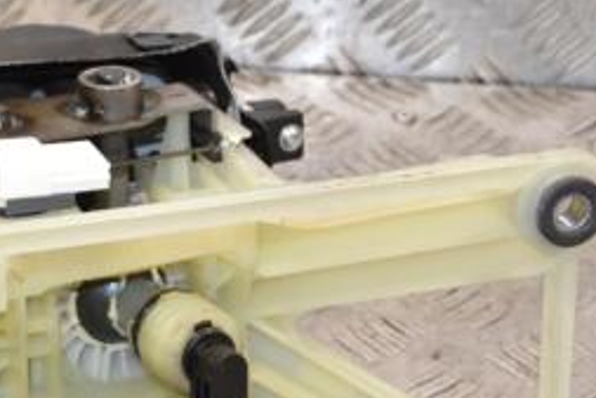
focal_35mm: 178
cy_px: 320
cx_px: 57
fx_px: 2948
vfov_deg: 7.7
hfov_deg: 11.5
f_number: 7.1
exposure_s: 1/200
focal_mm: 50
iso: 800
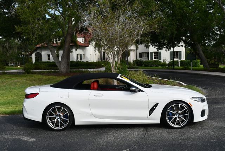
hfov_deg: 44.5
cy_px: 76
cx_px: 112
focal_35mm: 44
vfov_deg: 30.6
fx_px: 275
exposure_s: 1/250
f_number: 8
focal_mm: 22
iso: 140
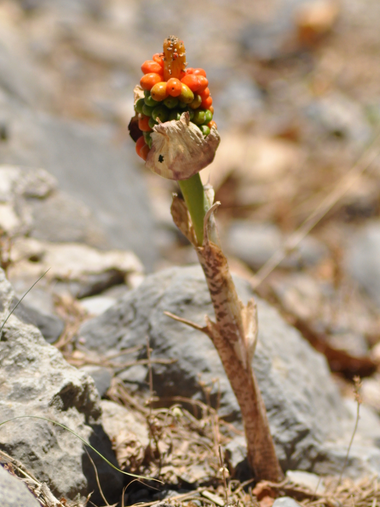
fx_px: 6209
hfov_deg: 3.5
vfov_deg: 4.7
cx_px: 186
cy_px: 263
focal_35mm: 424
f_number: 7.1
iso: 800
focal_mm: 250
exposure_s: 1/3200
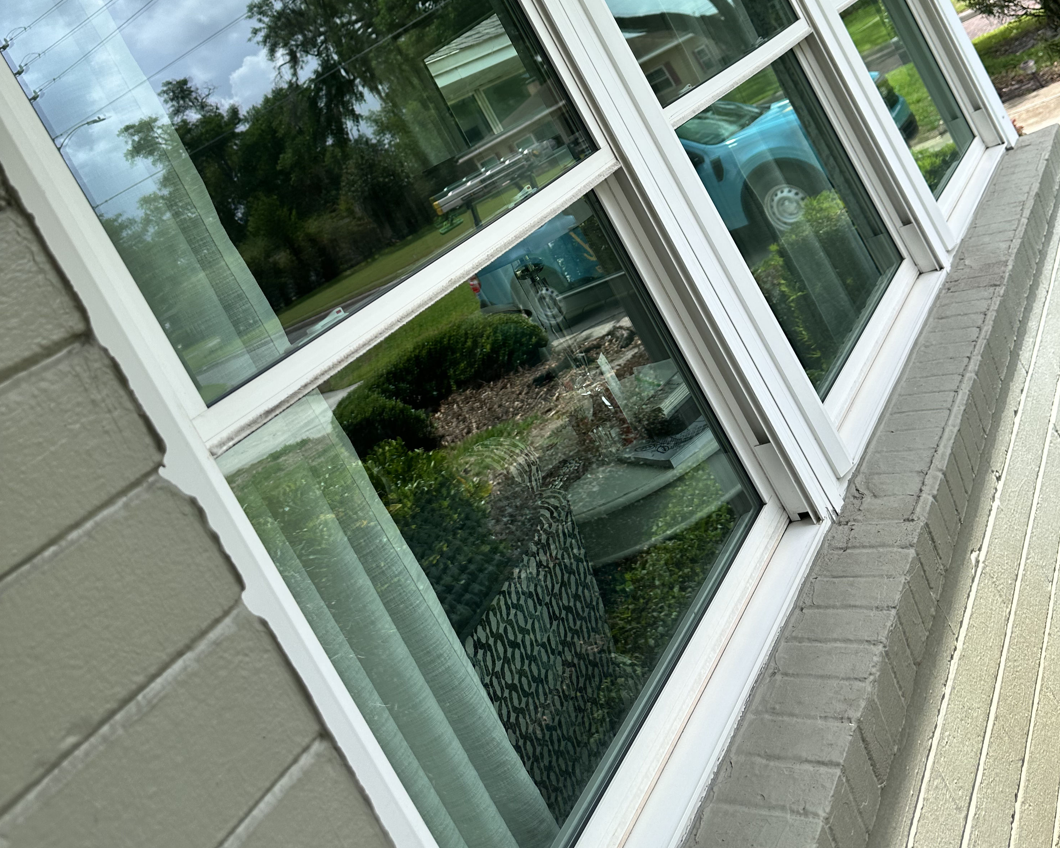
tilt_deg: -3.6
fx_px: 1004
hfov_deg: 55.7
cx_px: 541
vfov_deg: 44.1
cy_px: 197
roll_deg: +28.4
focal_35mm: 32
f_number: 1.78
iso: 80
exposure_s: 1/1664
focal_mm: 6.86
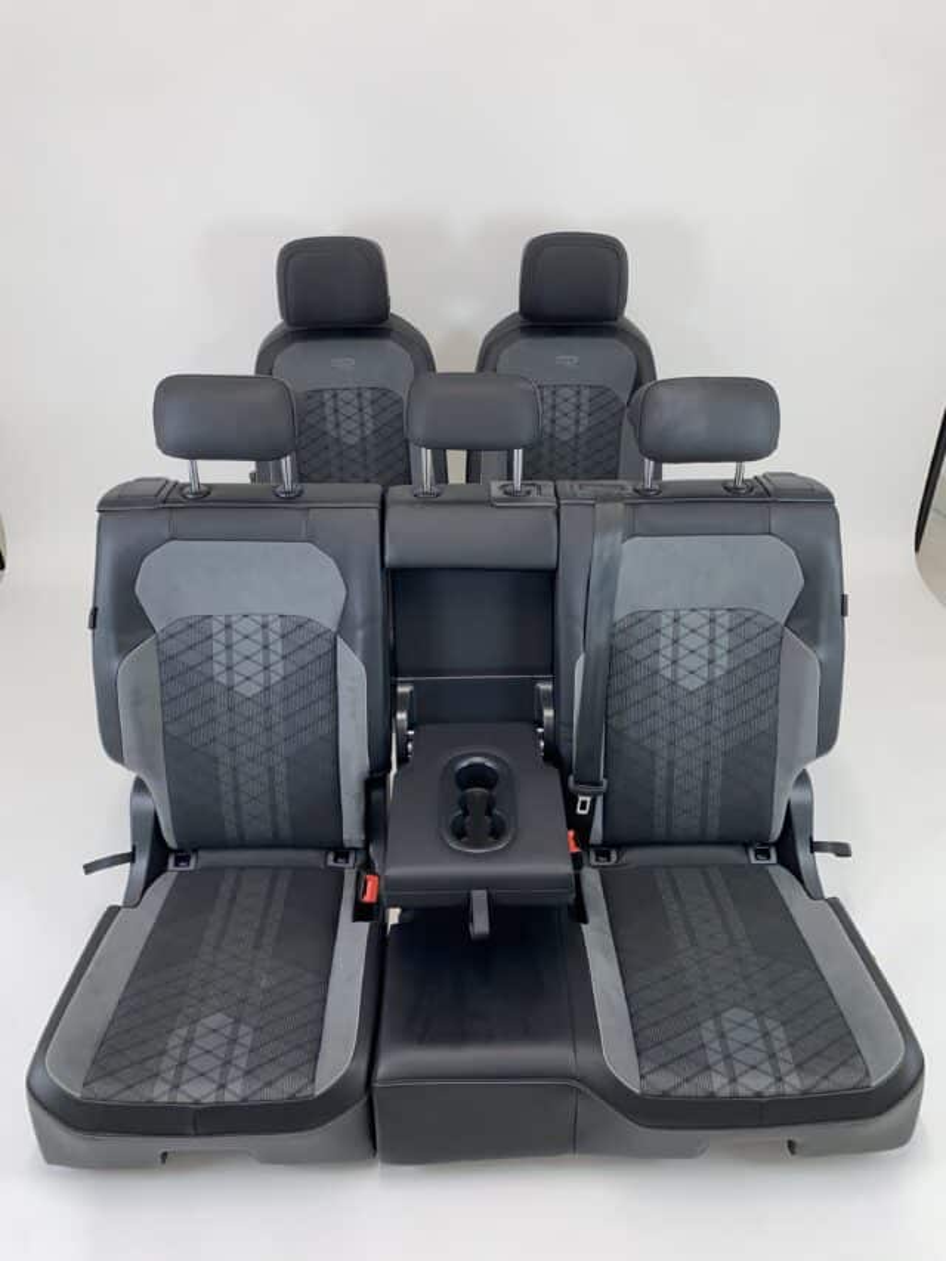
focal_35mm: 26
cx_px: 473
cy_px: 630
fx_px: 947
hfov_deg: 53.1
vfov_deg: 67.3
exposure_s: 1/47
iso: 32
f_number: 1.8
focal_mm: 4.25
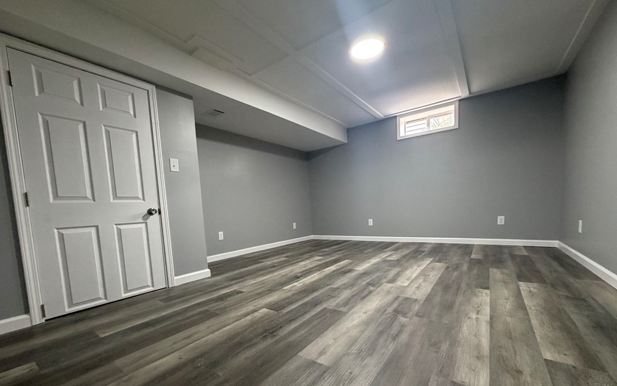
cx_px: 306
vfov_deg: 74.1
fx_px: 252
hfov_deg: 101.5
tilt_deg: -5.1
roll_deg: +2.9
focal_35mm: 15
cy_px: 229
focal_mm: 2.22
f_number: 2.2
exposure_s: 1/60
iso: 400
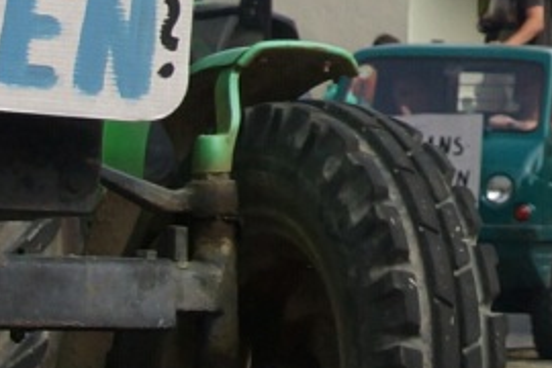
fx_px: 4768
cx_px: 748
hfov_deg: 6.6
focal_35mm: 311
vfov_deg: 4.4
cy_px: -365
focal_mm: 28
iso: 200
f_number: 8
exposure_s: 1/250
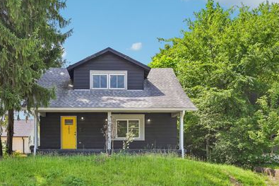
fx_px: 294
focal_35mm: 38
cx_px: 109
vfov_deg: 34.9
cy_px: 75
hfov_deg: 50.3
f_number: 8
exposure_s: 1/100
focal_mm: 30
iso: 100
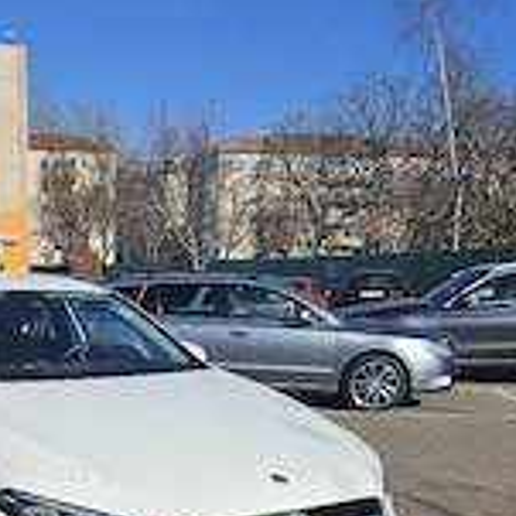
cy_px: 482
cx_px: 58
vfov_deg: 30.0
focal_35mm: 54
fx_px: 911
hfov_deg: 30.3
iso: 25
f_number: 1.8
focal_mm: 5.4
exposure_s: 1/5000
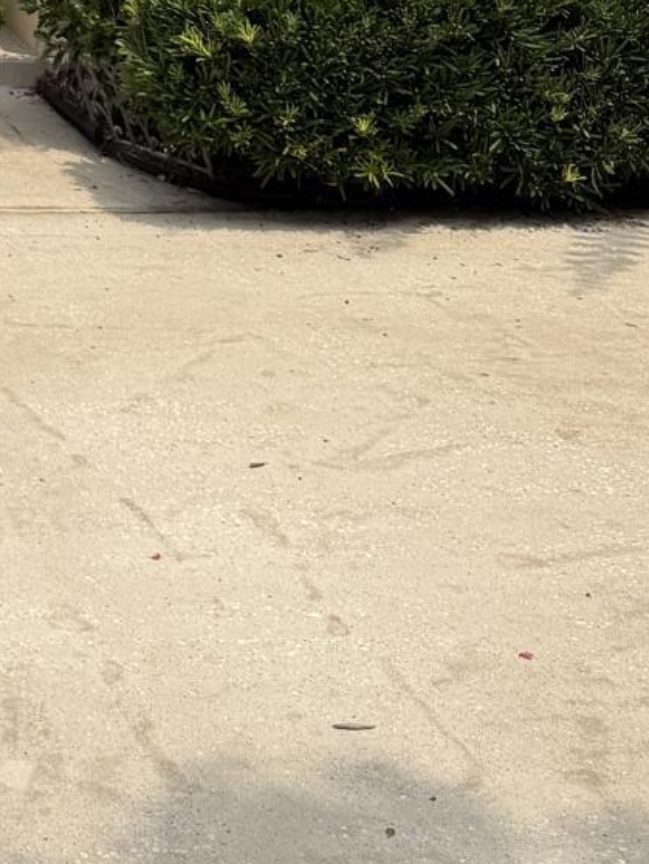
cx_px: -480
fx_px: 2148
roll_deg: -1.1
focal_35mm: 86
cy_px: -305
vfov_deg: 20.5
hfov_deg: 15.1
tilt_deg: -6.1
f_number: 1.78
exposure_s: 1/4975
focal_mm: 6.76
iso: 80
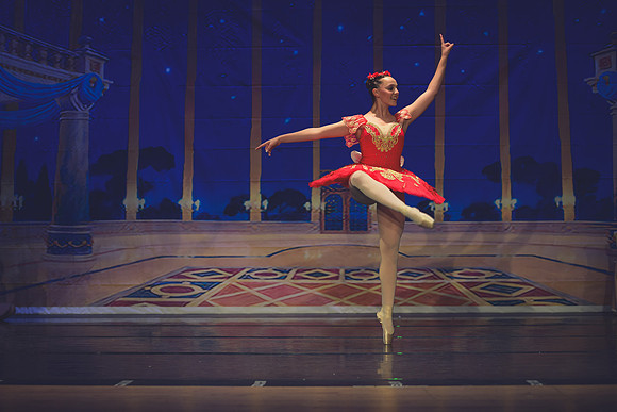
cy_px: 233
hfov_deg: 24.9
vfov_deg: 16.8
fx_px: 1396
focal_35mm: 81
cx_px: 259
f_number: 2.8
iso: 400
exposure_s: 1/320
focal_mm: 70
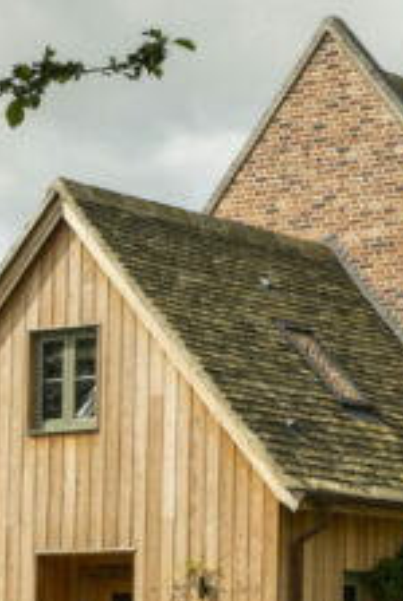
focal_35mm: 148
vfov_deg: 13.8
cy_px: 319
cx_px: 501
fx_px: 2482
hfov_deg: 9.2
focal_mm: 32.5
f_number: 8
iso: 64
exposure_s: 1/100
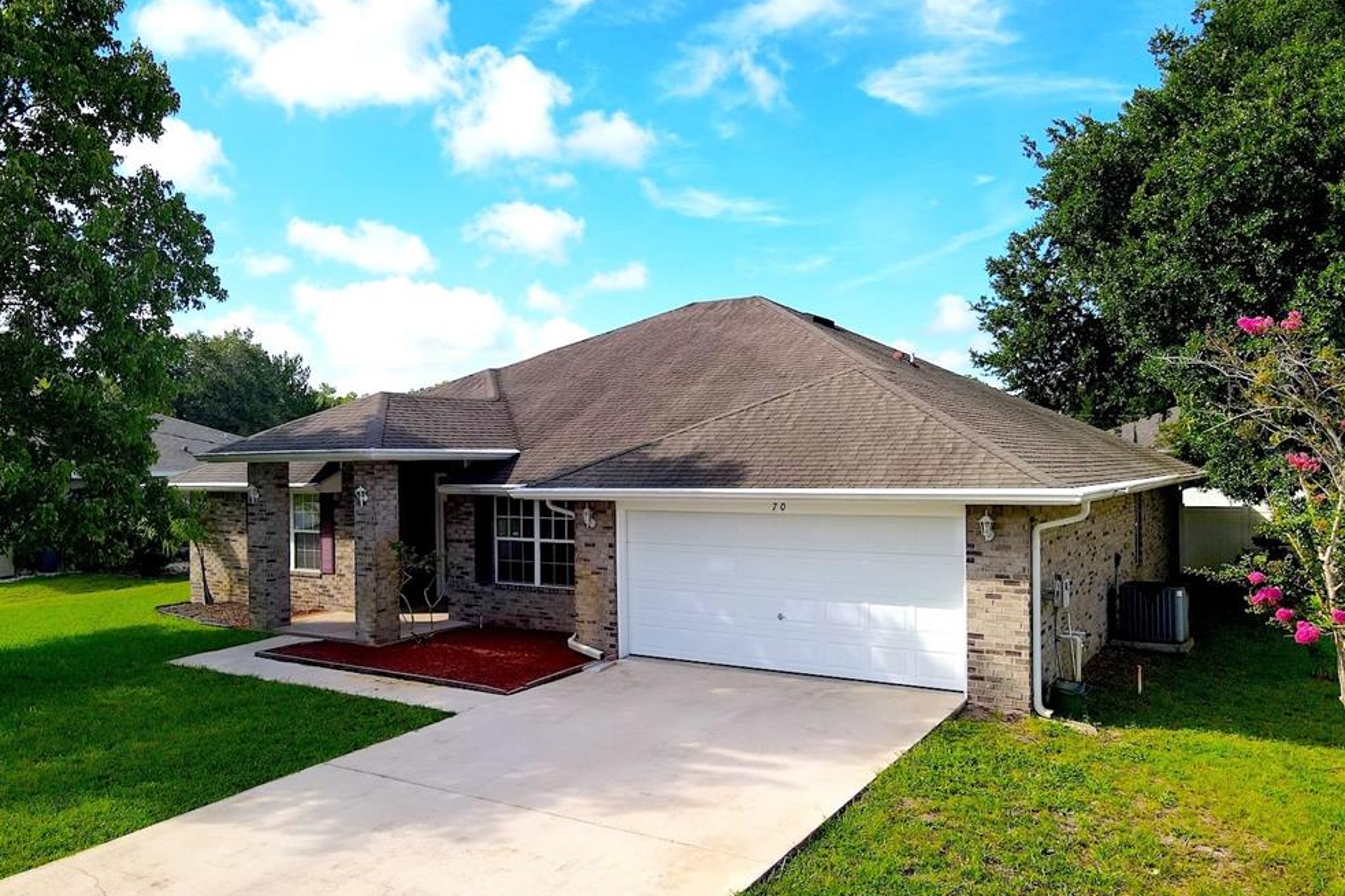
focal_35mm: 26
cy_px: 456
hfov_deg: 69.4
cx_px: 646
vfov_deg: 49.5
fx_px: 971
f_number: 2.8
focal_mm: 4.5
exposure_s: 1/640
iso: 100
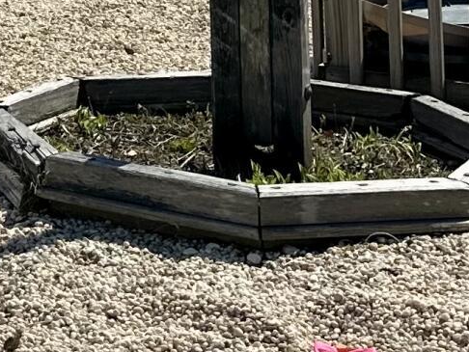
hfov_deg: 12.2
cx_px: -382
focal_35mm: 148
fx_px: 2006
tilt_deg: +3.4
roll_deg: +0.8
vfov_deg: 9.0
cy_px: -492
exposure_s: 1/7576
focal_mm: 6.86
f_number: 1.78
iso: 80
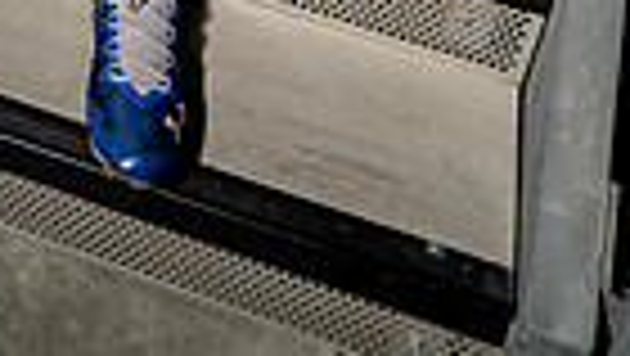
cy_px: -644
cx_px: 104
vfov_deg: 11.0
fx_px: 1354
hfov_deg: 25.6
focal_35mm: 81
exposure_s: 1/250
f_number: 6.3
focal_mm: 24
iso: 100
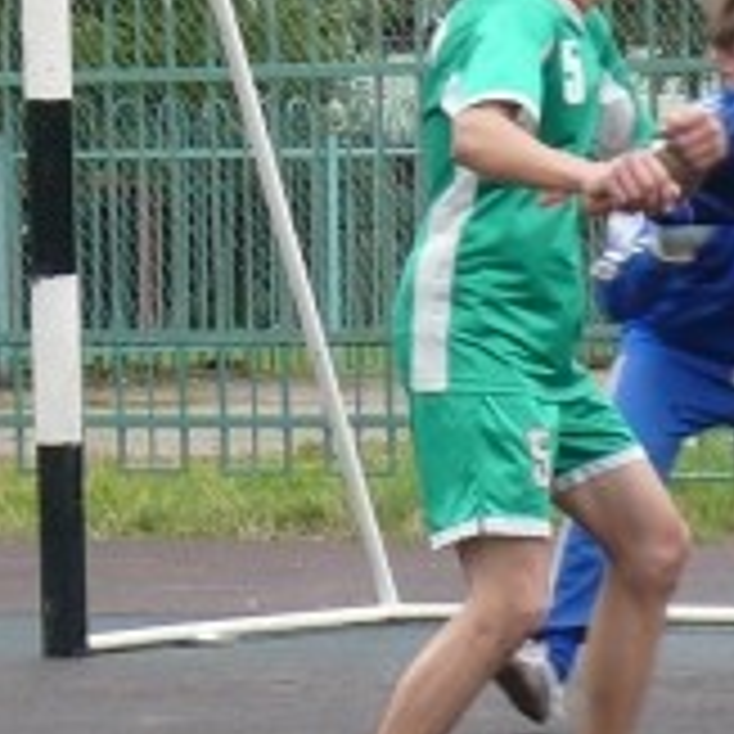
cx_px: 775
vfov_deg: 4.8
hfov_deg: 4.8
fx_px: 8684
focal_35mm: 362
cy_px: 288
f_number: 4
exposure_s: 1/125
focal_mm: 14.5
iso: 100
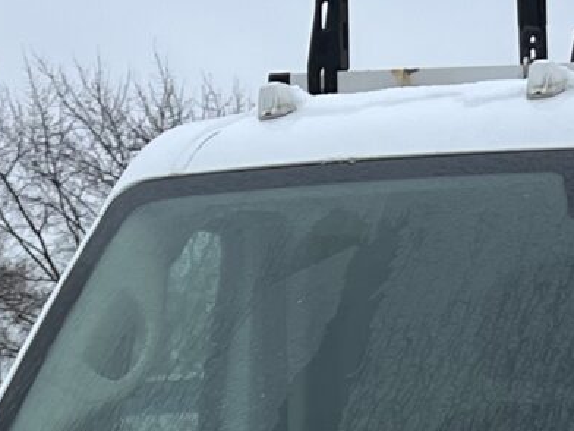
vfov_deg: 8.1
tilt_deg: -7.4
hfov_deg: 11.6
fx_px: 2819
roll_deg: +0.2
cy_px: 1041
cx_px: 450
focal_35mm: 170
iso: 50
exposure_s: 1/753
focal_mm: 5.7
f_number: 1.5
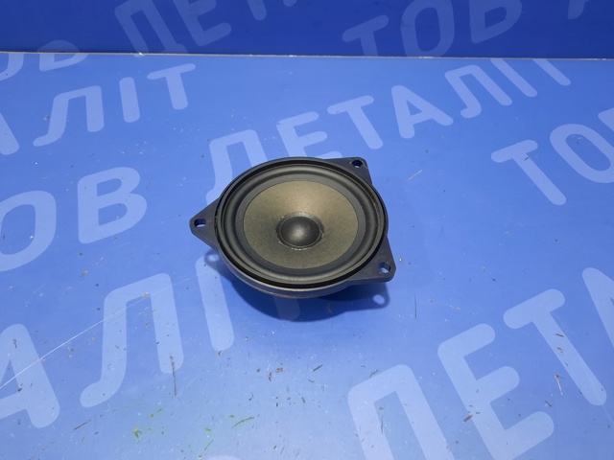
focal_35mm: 25
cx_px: 307
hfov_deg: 69.4
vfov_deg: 54.9
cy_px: 230
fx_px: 443
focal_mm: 4.6
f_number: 2
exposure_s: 1/33
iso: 400
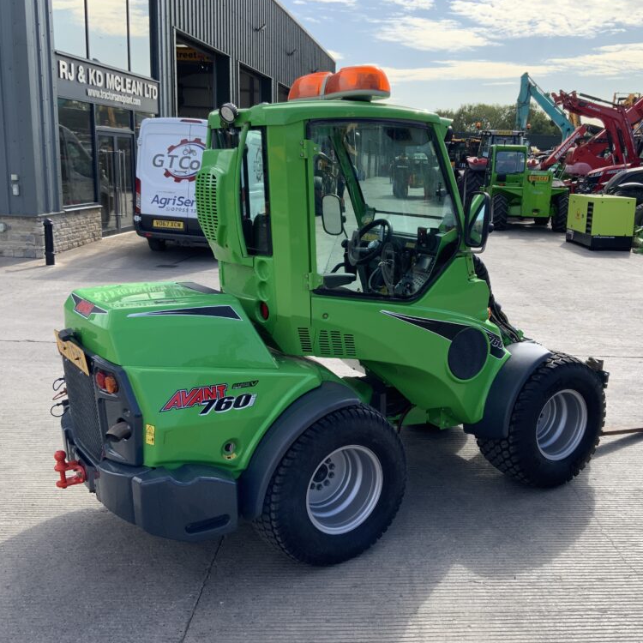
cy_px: 321
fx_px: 736
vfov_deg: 47.2
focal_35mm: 35
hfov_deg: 47.0
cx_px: 382
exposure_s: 1/842
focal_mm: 3
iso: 16
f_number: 1.8
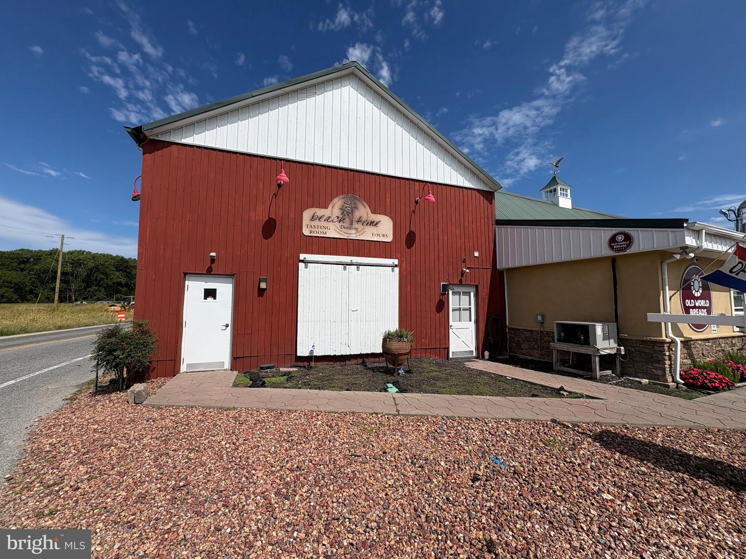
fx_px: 302
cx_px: 373
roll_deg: +0.2
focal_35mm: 14
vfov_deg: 85.7
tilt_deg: +5.5
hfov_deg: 102.1
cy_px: 280
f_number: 2.2
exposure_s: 1/3906
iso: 50
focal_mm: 2.22
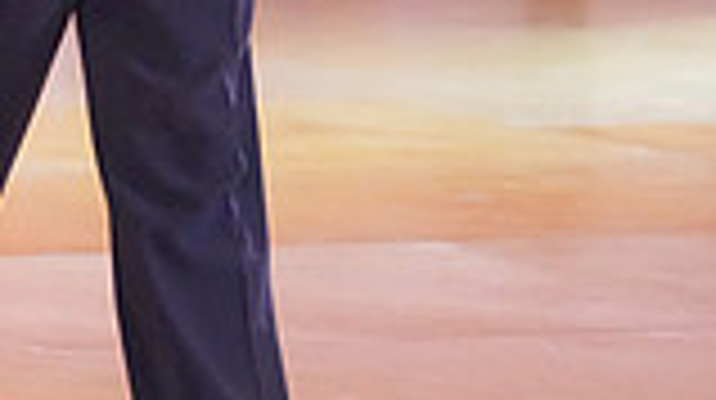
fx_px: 8552
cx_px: -137
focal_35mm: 451
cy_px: -364
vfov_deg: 2.7
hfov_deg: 4.8
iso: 8000
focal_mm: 118
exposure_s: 1/500
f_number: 3.5
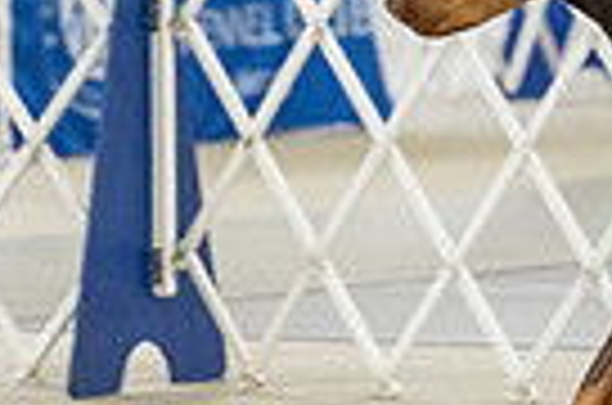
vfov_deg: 1.9
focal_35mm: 719
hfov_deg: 2.9
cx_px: 585
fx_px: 12194
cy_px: -236
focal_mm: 168
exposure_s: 1/320
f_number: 3.5
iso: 6400
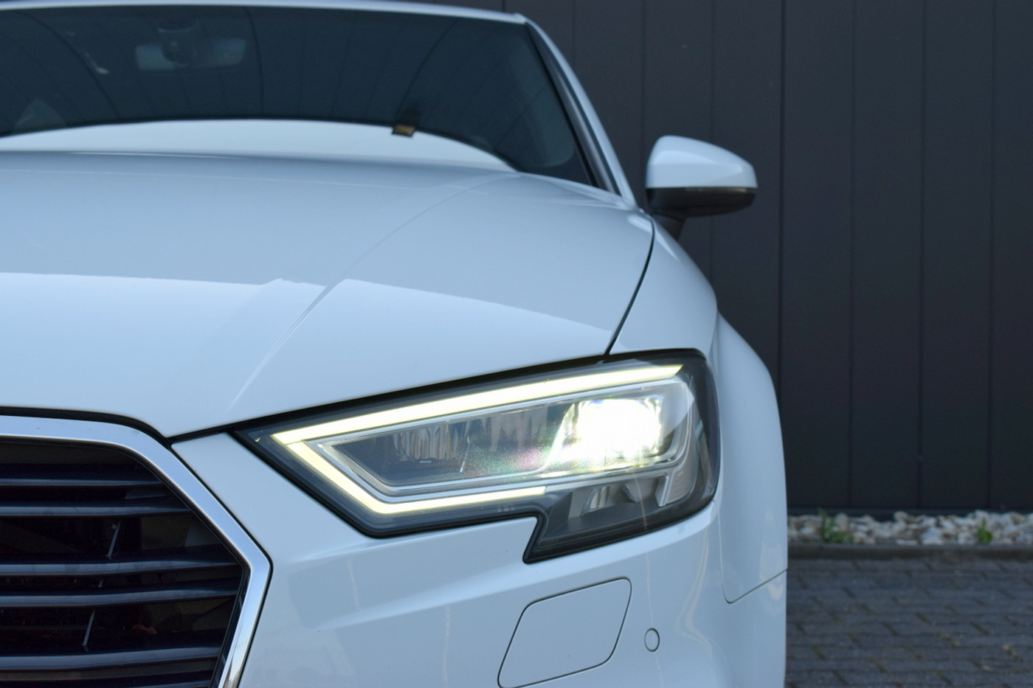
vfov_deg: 25.1
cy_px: 344
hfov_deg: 36.9
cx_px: 516
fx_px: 1549
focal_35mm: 54
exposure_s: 1/320
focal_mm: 36
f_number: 9
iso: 200
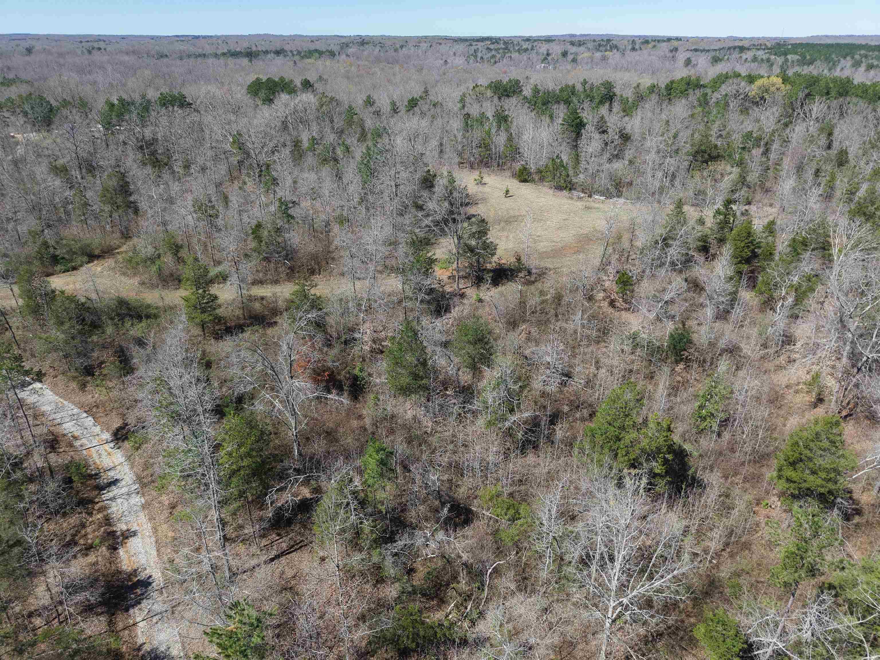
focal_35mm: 24
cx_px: 440
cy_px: 330
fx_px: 610
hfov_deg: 71.6
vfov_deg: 56.8
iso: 170
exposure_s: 1/3000
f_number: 1.8
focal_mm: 8.67
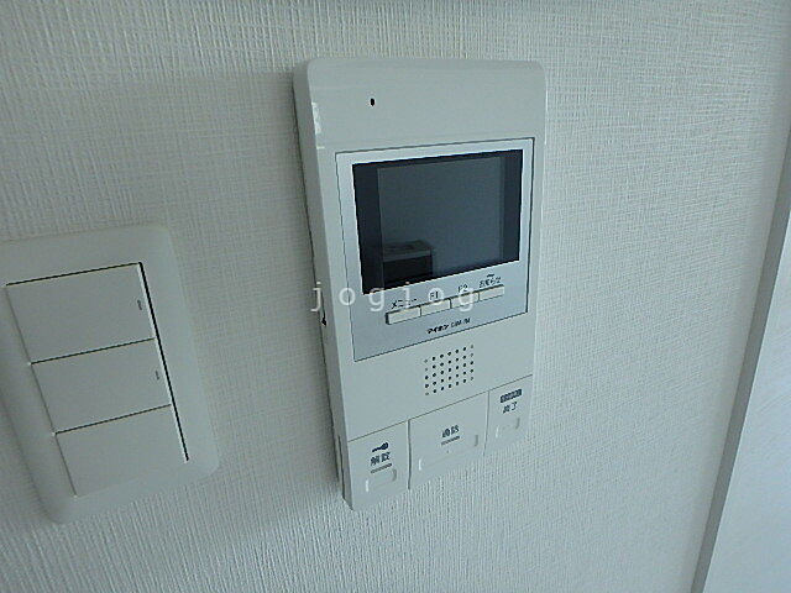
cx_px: 396
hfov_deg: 79.0
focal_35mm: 21
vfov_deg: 63.4
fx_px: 480
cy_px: 296
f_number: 3.5
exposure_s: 1/50
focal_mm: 3.7
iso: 200
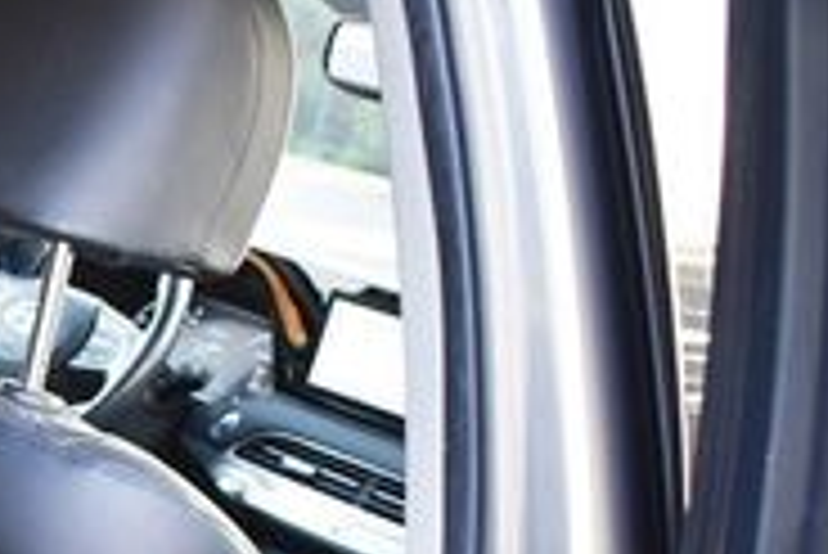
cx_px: -288
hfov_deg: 19.7
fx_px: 2164
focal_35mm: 94
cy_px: 732
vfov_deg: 14.0
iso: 1250
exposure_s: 1/125
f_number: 3.5
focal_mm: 18
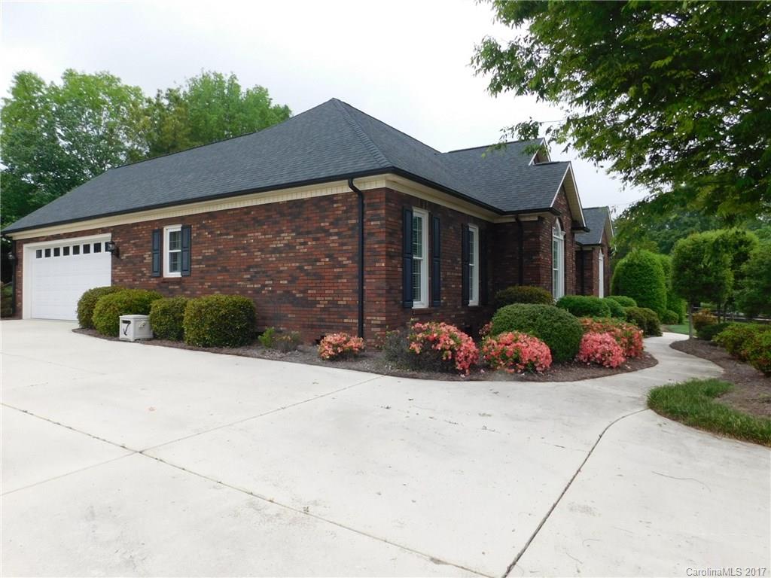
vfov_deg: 58.9
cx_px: 386
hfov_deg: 73.9
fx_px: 512
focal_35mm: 23
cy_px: 289
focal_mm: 4
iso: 125
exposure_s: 1/1000
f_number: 3
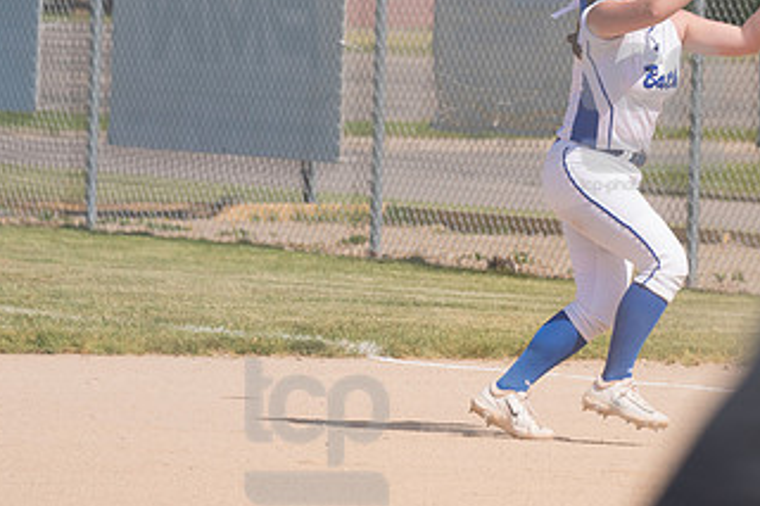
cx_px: 653
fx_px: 10887
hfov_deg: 4.0
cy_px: 109
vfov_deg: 2.7
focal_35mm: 516
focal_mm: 190
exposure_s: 1/1600
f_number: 5.6
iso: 250
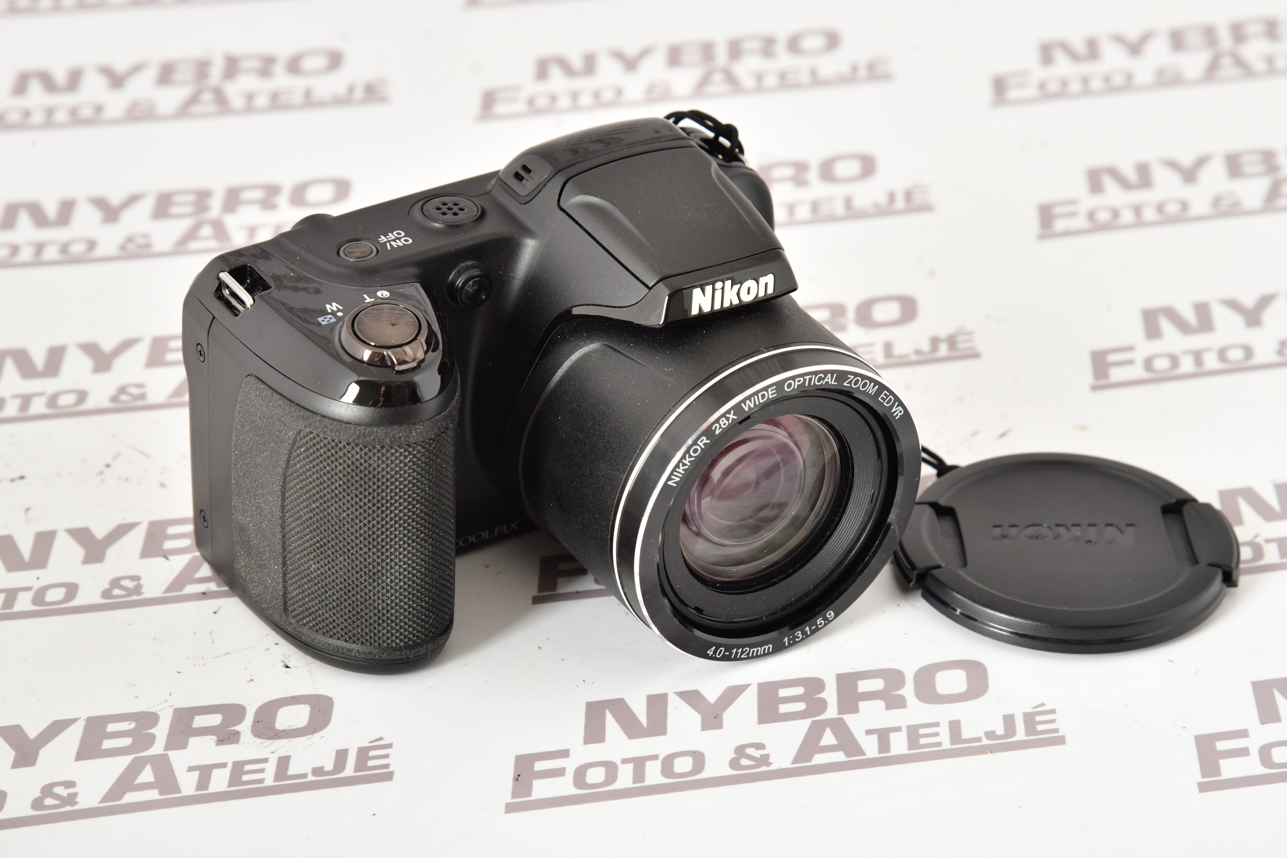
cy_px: 429
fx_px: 4325
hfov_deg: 16.9
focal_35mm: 121
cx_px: 649
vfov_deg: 11.3
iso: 1000
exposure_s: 1/200
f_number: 11
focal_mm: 120
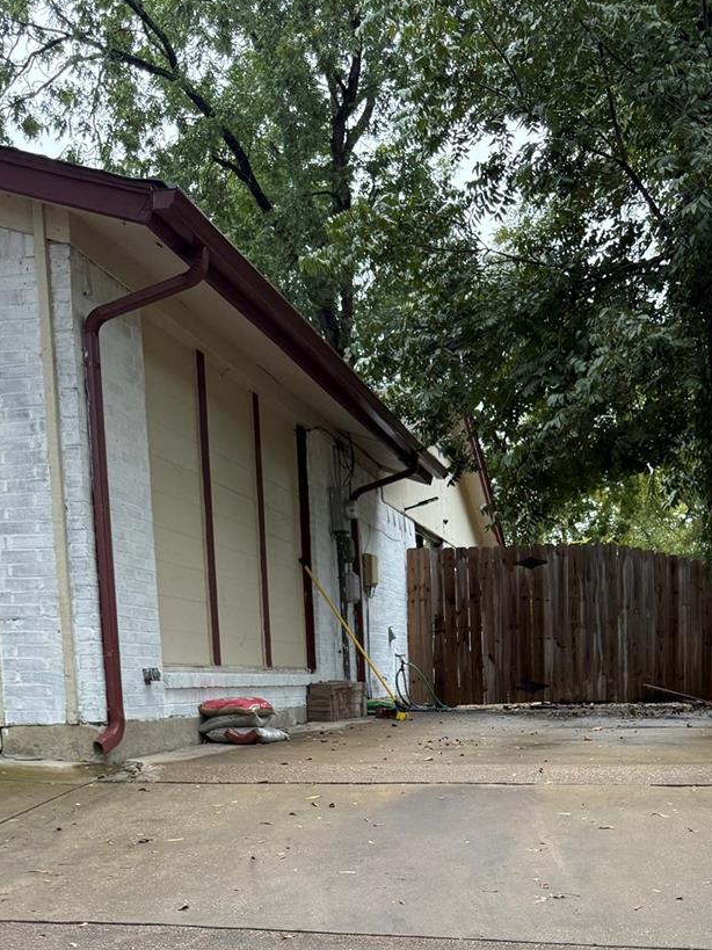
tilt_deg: -6.0
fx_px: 1234
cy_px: 857
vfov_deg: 39.1
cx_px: 405
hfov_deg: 32.1
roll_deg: +2.3
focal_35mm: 45
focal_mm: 6.76
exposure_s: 1/114
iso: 200
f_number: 1.78
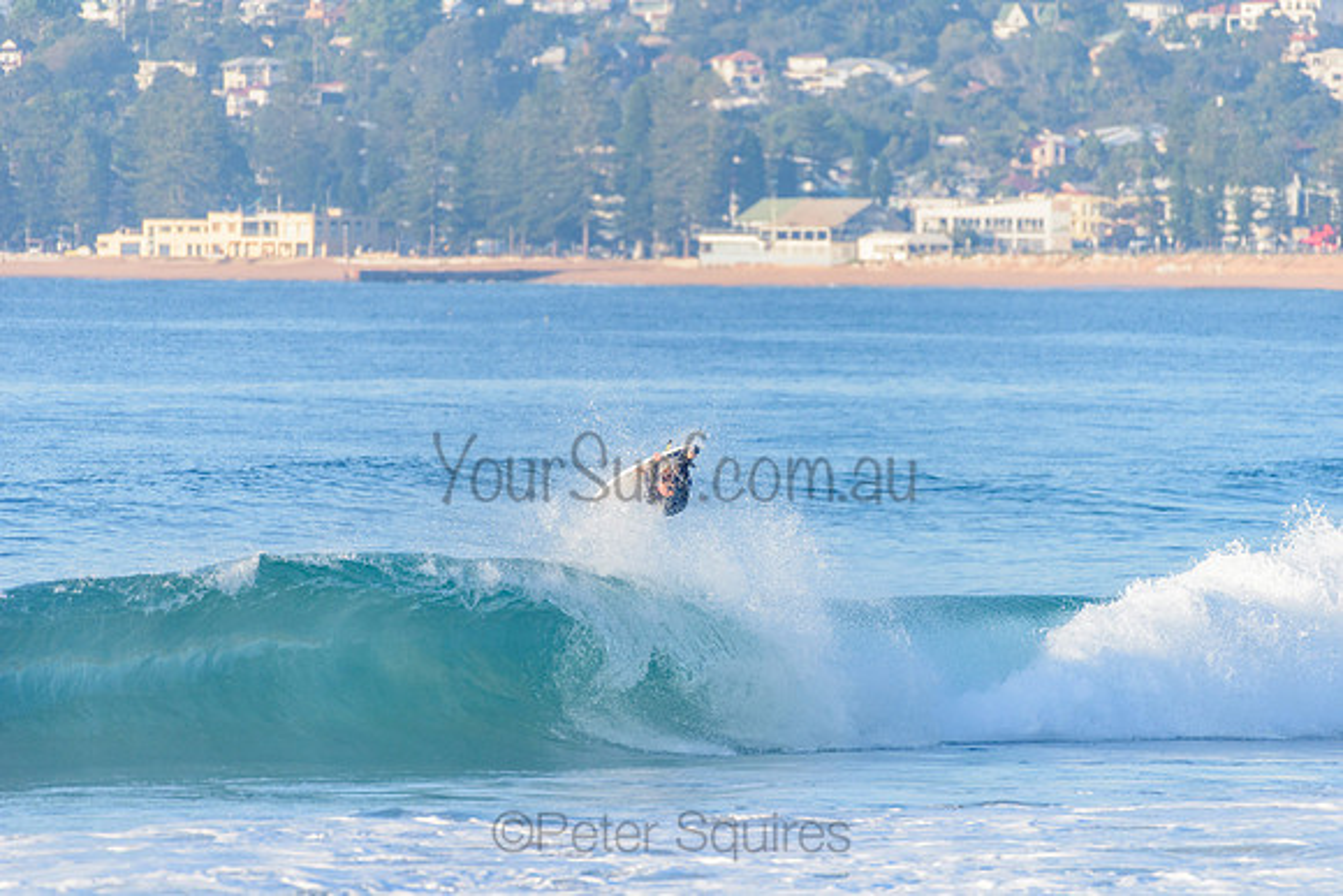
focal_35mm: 500
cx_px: 672
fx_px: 18656
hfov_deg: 4.1
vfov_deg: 2.8
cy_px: 448
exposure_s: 1/2000
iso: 400
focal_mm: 500
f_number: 5.6
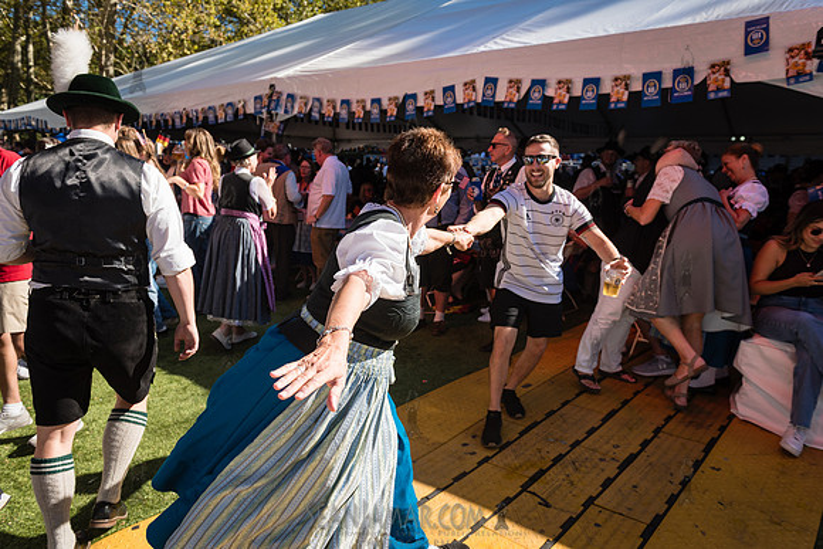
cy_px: 274
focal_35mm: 26
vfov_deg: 49.6
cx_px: 412
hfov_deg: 69.4
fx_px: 595
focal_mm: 26
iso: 250
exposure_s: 1/1000
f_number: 4
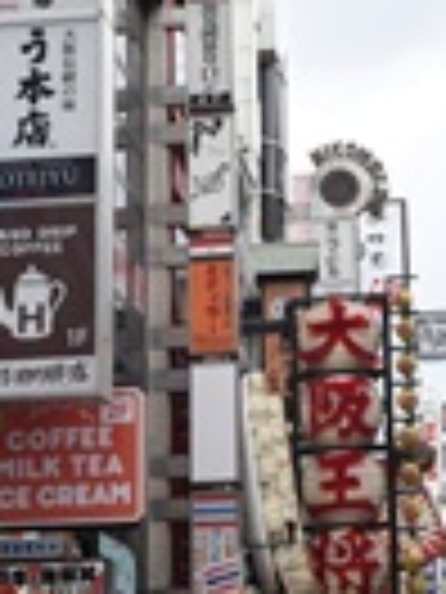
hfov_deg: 14.9
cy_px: 380
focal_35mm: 98
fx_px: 1684
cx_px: 392
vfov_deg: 20.0
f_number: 8
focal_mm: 18
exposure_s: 1/250
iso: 200
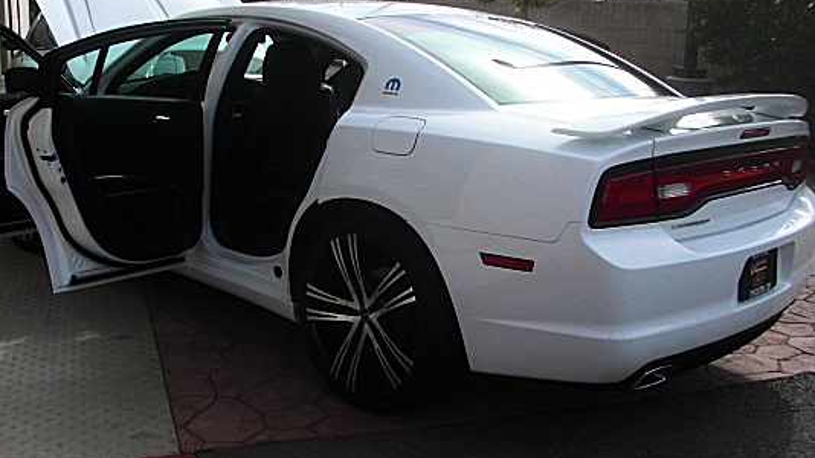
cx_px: 354
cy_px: 270
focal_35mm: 47
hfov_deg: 43.6
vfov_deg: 25.4
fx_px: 1015
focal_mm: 6.3
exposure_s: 1/800
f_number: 2.8
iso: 50
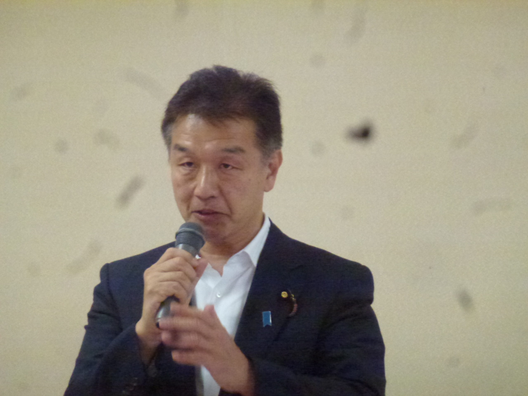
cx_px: 264
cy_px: 198
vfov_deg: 5.6
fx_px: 4057
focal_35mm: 266
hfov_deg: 7.4
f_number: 5.6
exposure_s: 1/160
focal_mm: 47.7
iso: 1600
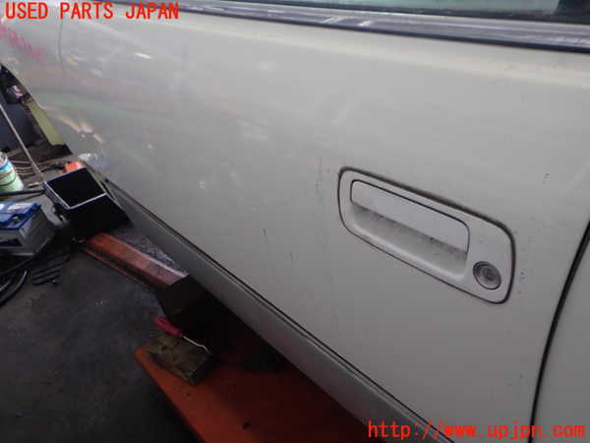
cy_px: 222
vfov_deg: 46.8
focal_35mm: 30
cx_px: 295
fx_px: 511
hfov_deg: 60.0
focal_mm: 5.4
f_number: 2.3
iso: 125
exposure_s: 1/125
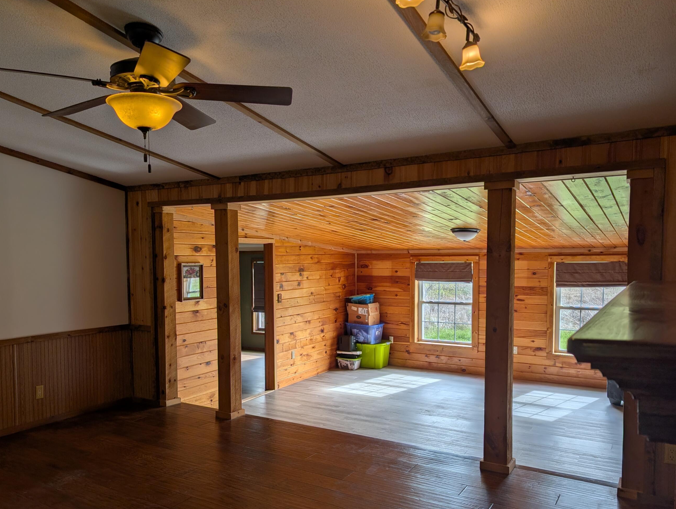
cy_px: 294
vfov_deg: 49.7
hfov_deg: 63.2
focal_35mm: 28
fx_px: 547
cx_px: 297
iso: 23
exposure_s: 1/1095
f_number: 1.68
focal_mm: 6.9
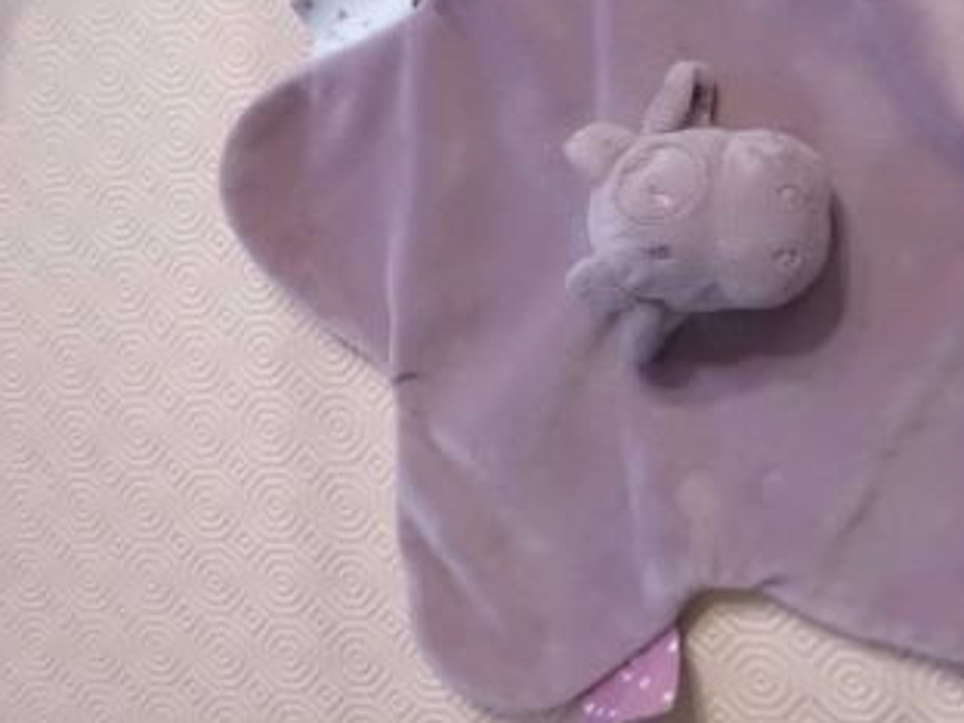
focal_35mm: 40
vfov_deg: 35.5
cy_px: 226
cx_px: 714
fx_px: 1114
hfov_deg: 45.3
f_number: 3.2
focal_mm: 4.6
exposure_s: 1/20
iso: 800
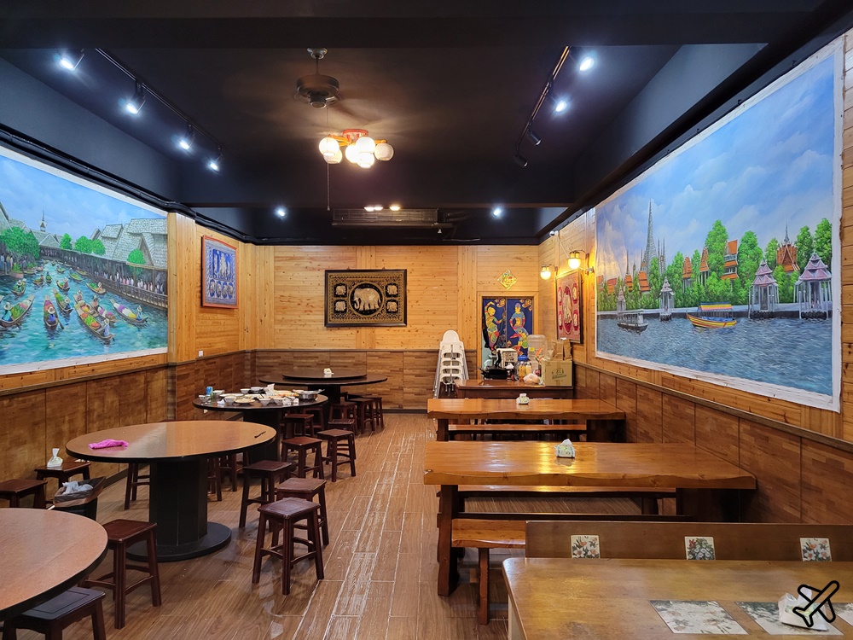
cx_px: 426
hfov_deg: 67.3
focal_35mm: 26
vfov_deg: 53.1
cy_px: 320
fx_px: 641
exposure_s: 1/40
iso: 400
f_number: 1.8
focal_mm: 5.4
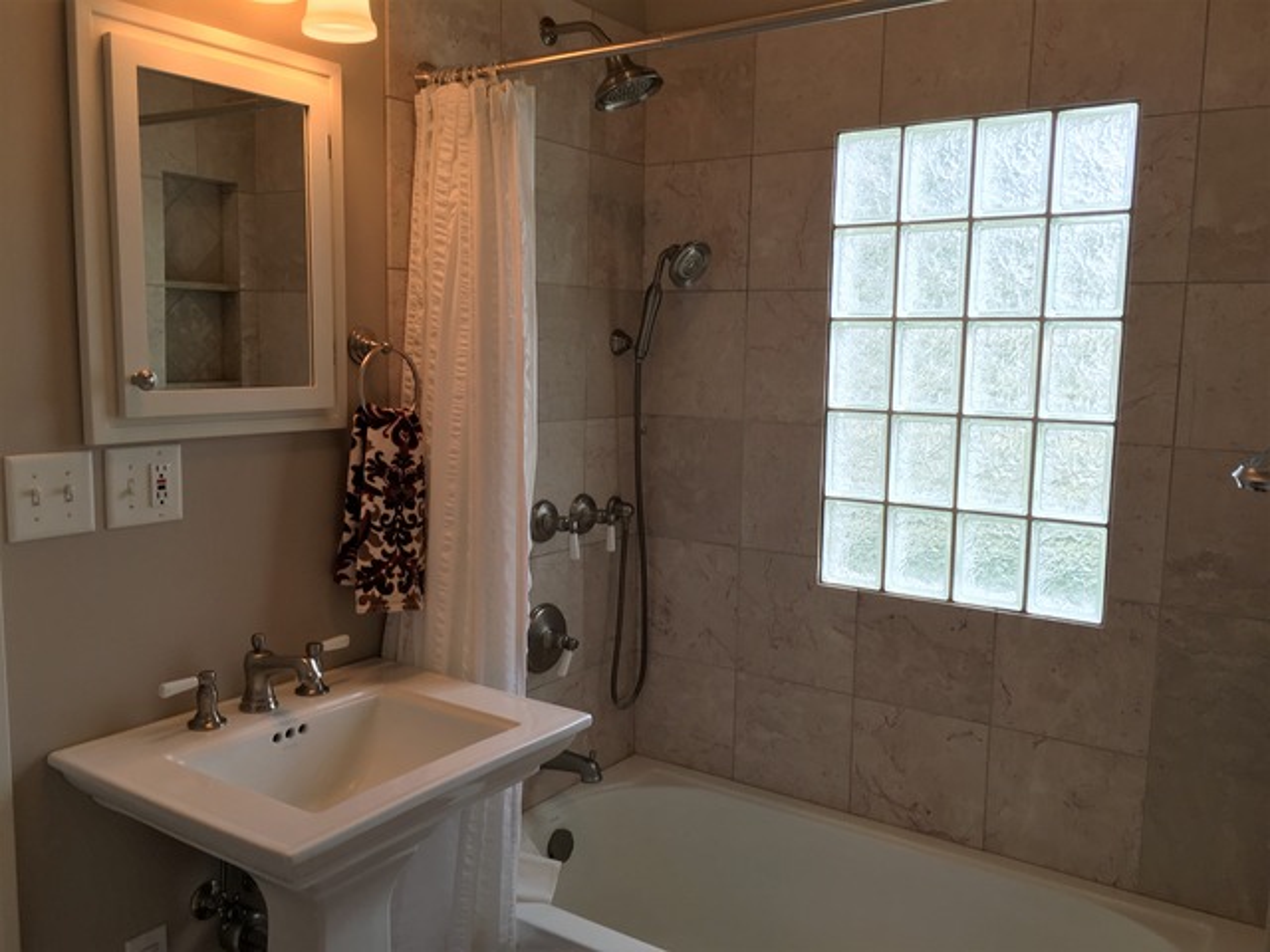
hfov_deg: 61.7
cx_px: 635
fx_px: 1064
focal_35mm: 29
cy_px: 476
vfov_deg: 48.2
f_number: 2.2
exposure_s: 1/40
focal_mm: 4.15
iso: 32
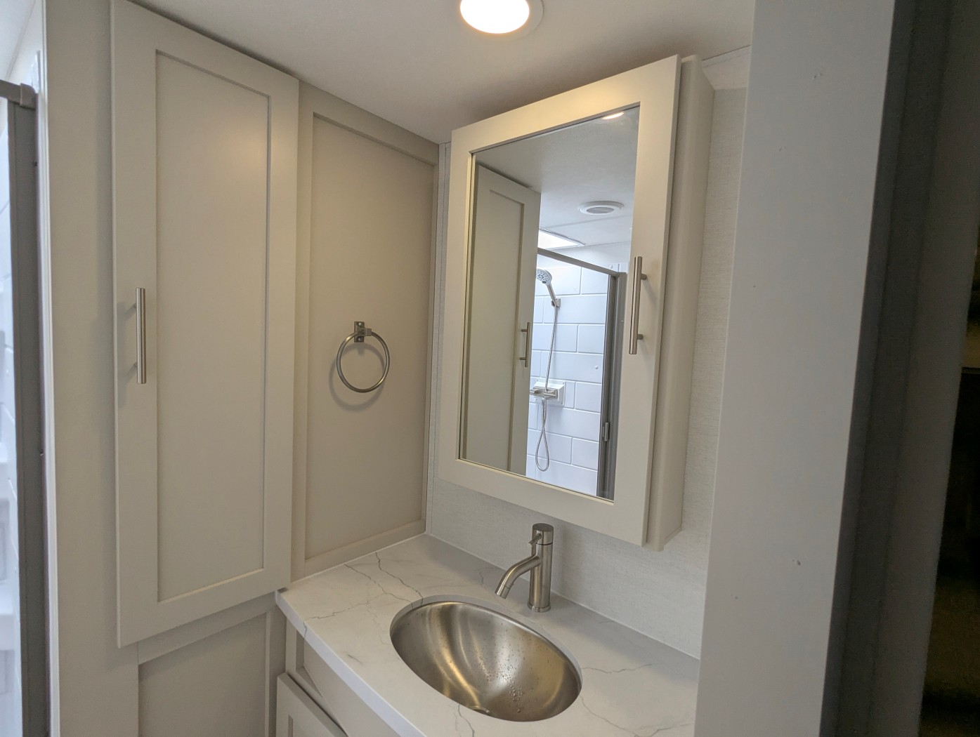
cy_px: 368
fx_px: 454
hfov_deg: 94.4
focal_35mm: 16
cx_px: 490
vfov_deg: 78.2
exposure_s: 1/237
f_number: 2.2
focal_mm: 2.35
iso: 56
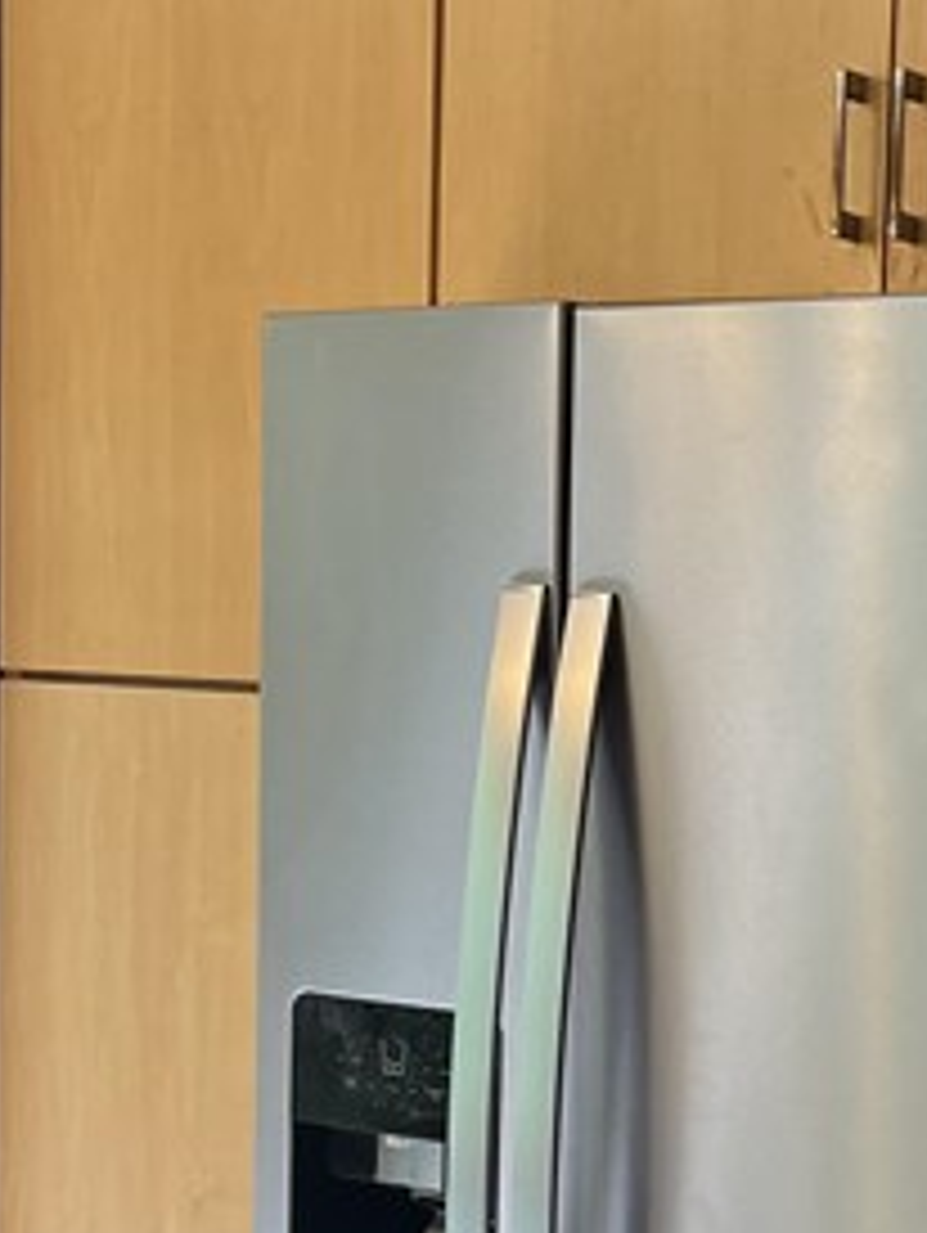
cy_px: 1066
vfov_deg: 21.1
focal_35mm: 91
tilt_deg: -7.9
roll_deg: -3.1
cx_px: 1071
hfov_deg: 15.7
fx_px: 3244
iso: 100
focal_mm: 5.1
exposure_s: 1/120
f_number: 1.6
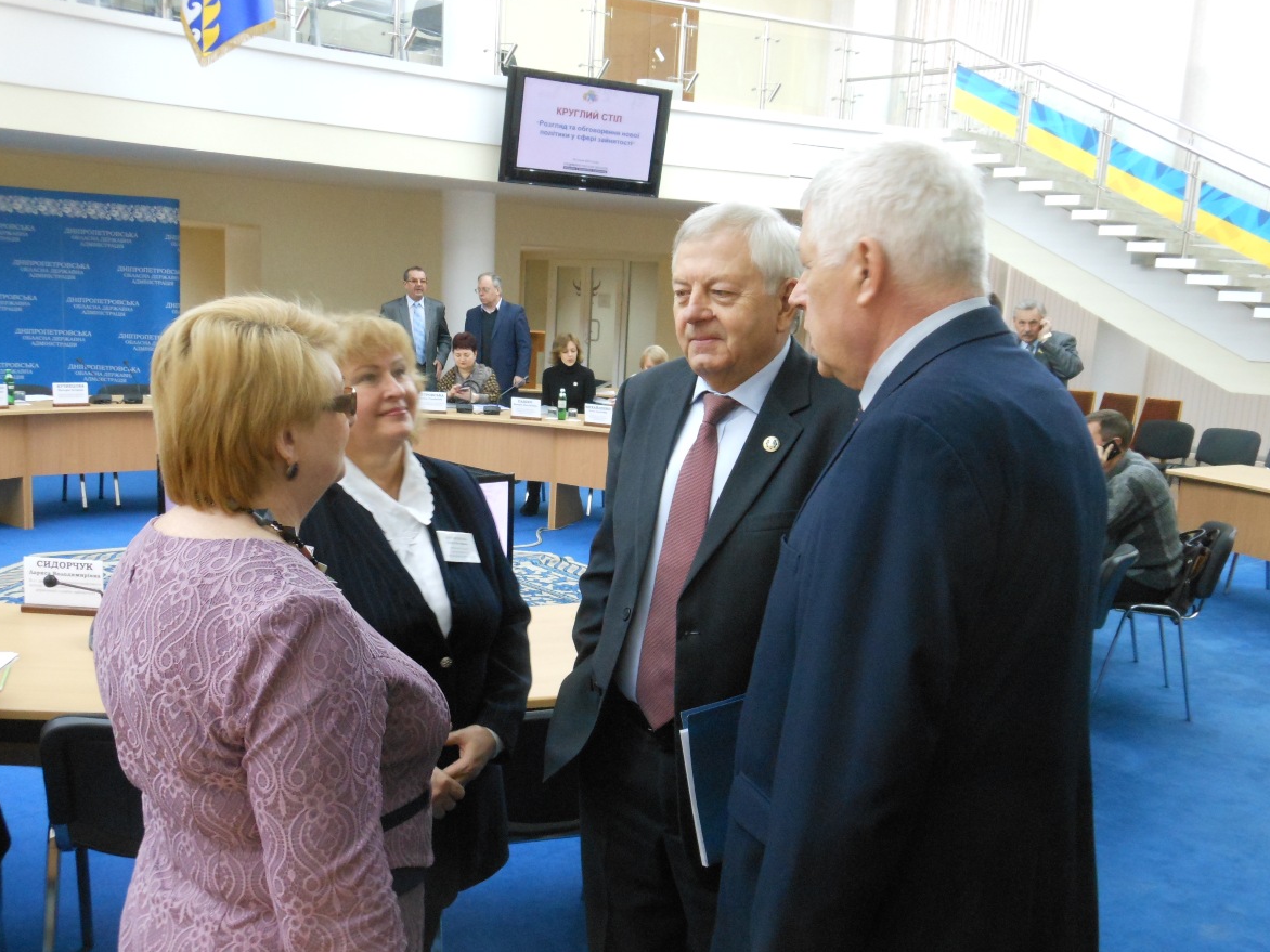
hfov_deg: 54.0
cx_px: 626
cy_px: 483
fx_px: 1247
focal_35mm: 34
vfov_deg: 41.8
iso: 400
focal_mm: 6
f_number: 3.5
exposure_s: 1/13
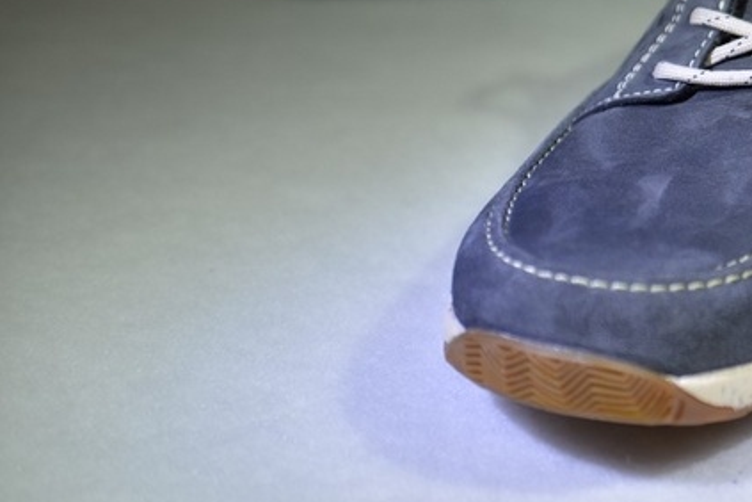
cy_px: 40
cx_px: 907
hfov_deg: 14.9
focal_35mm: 133
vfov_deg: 10.3
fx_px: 2778
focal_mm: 55
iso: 100
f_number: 2.8
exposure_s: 1/100
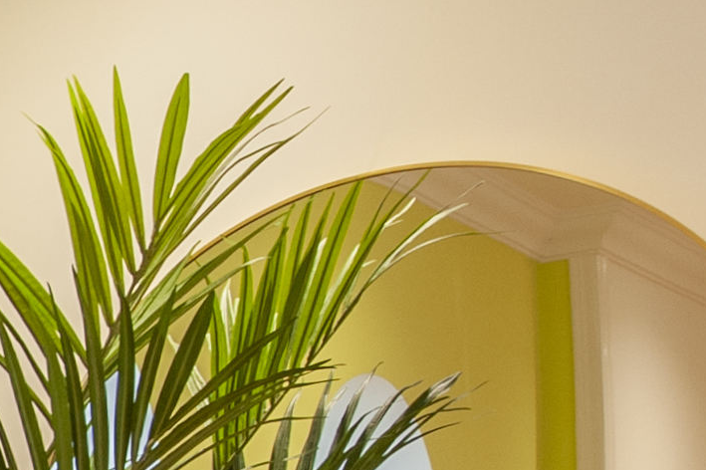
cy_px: 756
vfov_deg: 13.2
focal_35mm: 96
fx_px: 1882
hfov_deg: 16.0
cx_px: -746
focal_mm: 16
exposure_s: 1/15
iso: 400
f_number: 8
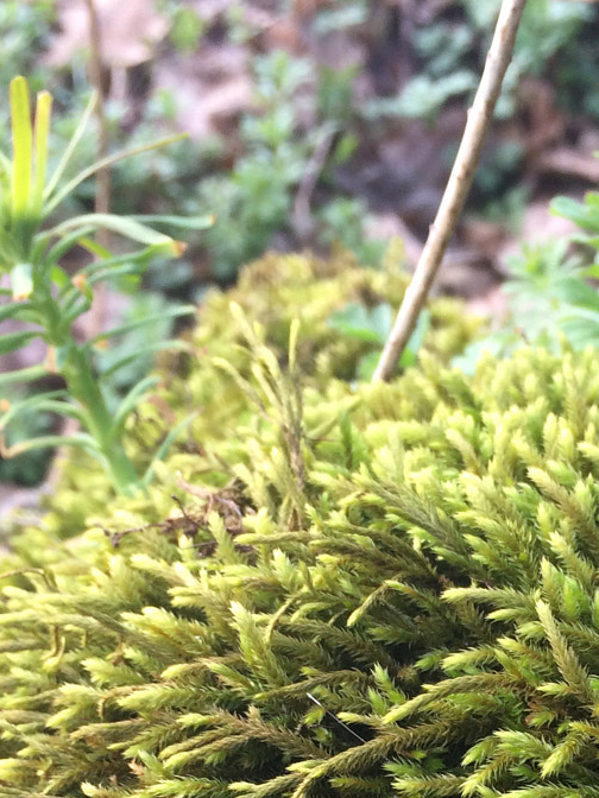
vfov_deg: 26.4
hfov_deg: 20.9
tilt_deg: -62.5
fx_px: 1592
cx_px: 534
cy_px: 834
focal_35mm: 69
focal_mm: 4.15
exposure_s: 1/100
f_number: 2.2
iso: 50
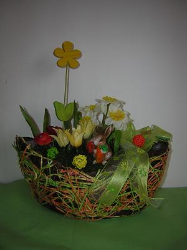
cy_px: 125
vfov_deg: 51.4
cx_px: 94
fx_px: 259
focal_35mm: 36
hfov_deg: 39.7
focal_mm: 4.7
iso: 50
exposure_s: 1/60.1
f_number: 2.6
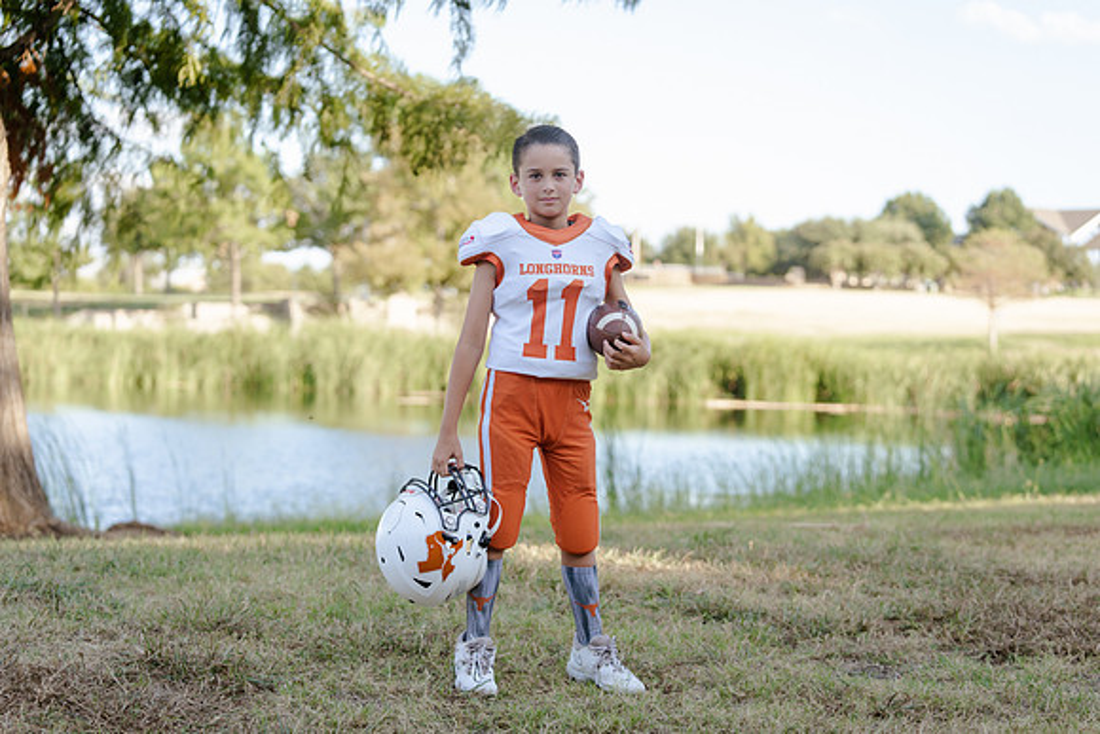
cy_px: 367
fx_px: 2139
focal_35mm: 70
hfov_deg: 28.8
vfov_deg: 19.5
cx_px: 550
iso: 160
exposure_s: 1/320
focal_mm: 70
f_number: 3.2
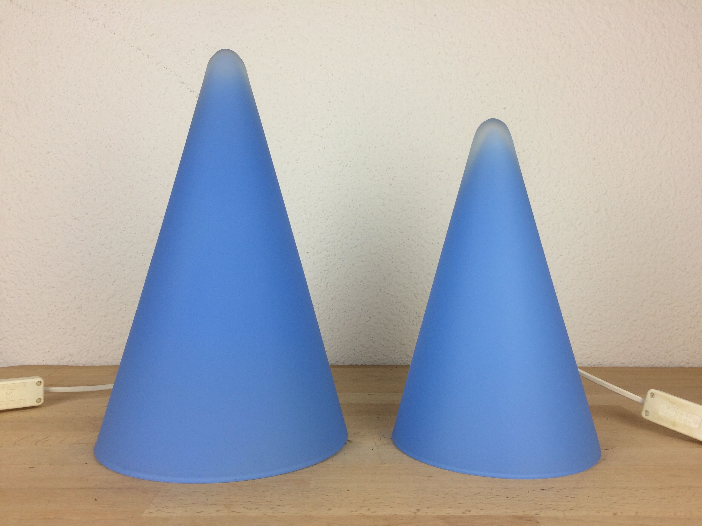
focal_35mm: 29
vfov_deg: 48.2
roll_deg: +0.2
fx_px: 588
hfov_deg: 61.7
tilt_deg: +2.3
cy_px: 263
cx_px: 351
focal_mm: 4.15
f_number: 2.2
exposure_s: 1/100
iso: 40
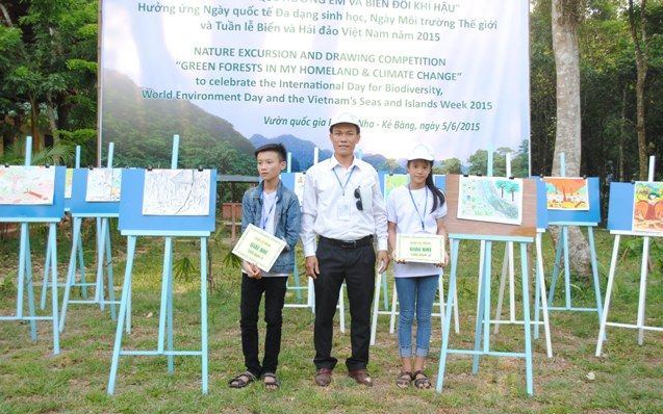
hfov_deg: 49.3
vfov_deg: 32.0
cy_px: 206
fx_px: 723
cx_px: 332
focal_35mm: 40
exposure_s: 1/100
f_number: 5
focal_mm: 26
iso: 200
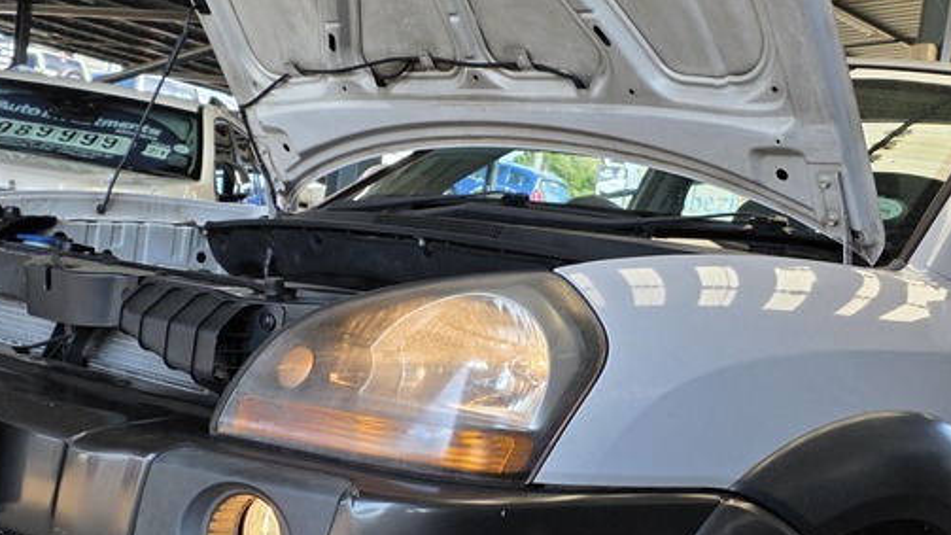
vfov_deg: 23.3
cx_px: 531
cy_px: 391
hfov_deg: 40.5
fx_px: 1286
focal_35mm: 51
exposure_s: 1/359
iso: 32
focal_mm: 6.25
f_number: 1.7
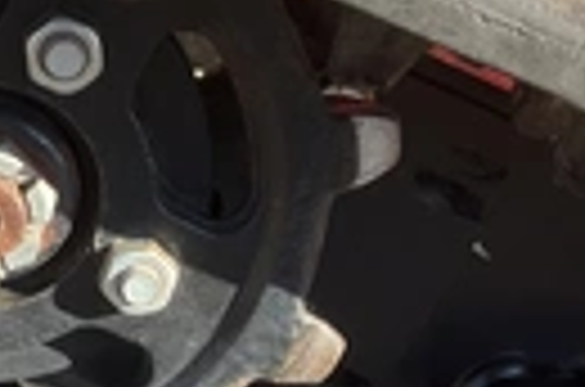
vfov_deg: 14.5
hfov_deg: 21.6
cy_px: 333
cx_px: 94
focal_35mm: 93
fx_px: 1508
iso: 25
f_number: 1.8
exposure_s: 1/342
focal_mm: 3
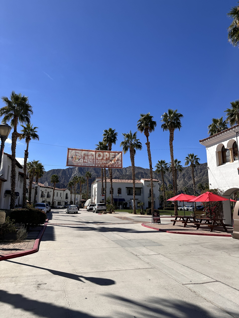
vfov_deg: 71.6
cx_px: 120
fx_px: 221
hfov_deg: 56.8
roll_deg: -0.6
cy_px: 159
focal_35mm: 24
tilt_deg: +12.1
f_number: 1.78
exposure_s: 1/7042
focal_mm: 6.86
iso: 80
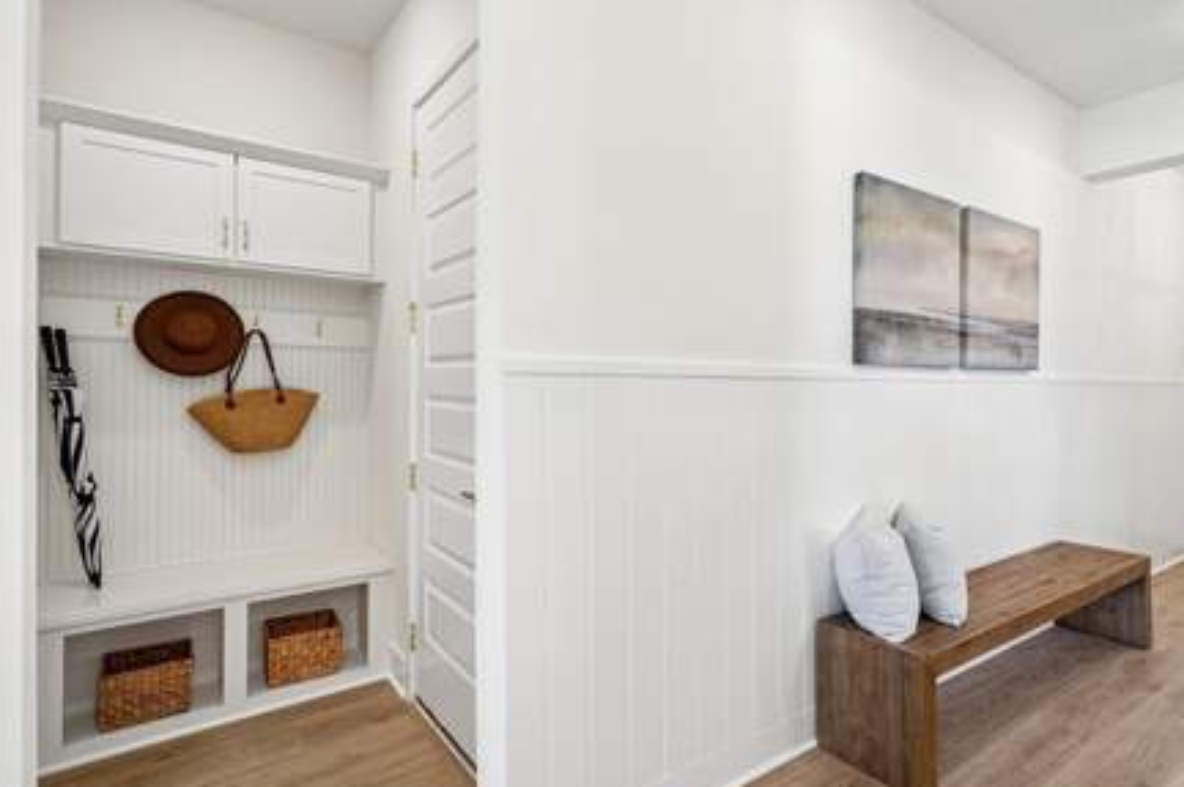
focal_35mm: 20
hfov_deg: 83.9
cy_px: 388
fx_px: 657
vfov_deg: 61.8
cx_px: 641
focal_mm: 18
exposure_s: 1/13
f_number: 9
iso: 400
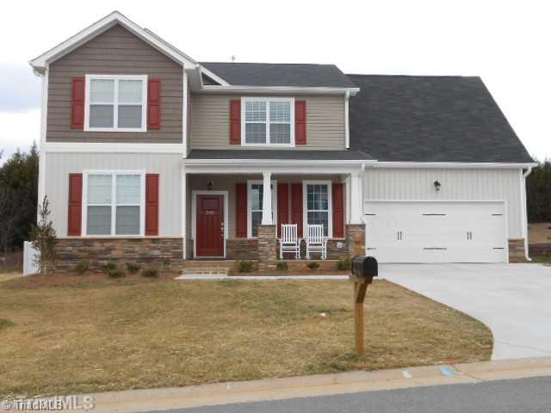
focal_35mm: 38
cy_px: 206
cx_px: 276
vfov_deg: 37.7
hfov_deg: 49.0
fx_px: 605
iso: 80
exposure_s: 1/125
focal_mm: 6.8
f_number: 4.2
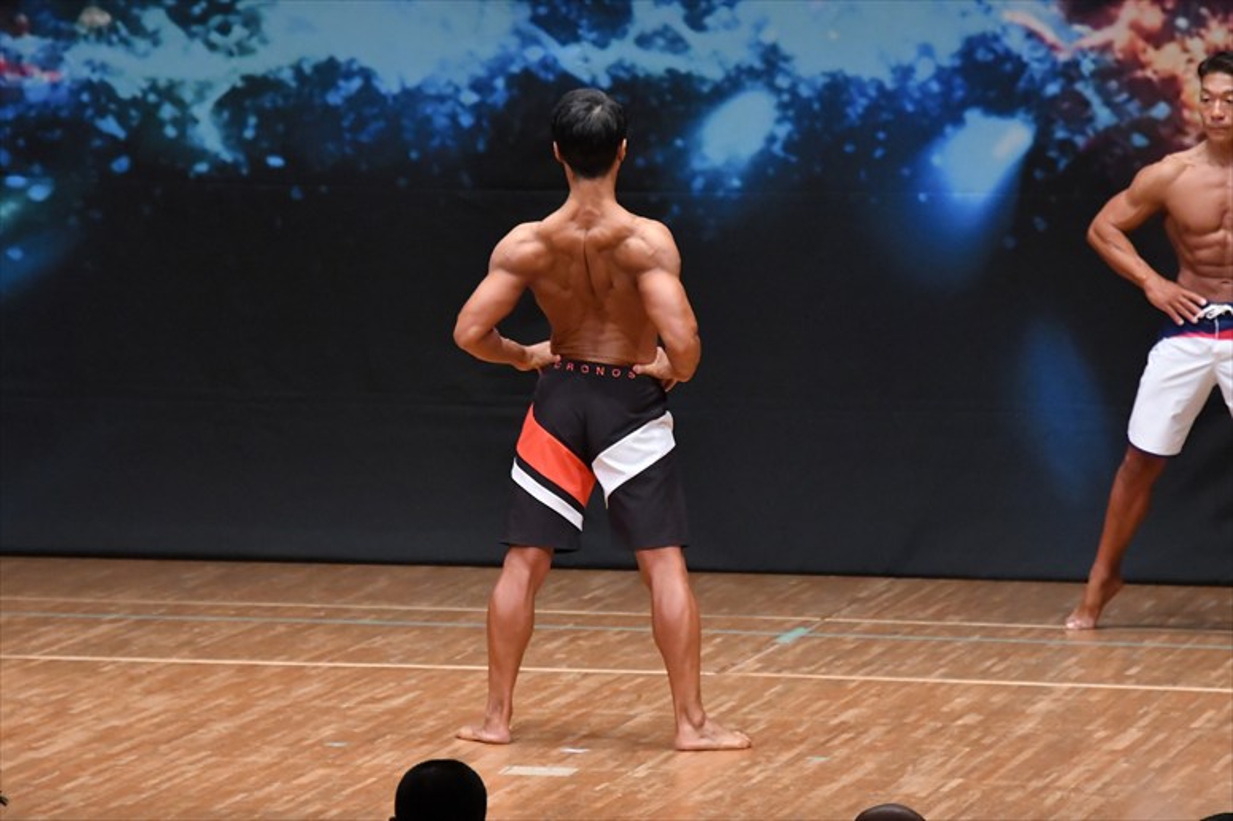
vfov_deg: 4.8
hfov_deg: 7.2
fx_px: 9757
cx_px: 616
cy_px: 410
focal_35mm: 285
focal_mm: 190
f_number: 5.6
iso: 6400
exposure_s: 1/400
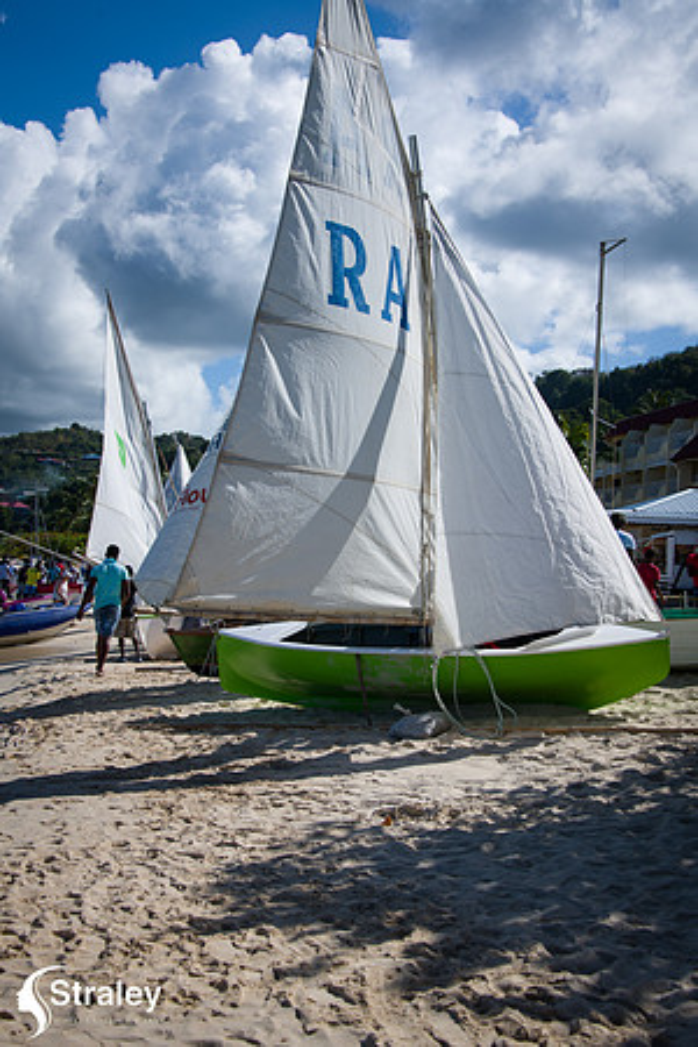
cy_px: 524
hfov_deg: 26.0
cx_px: 349
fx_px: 1512
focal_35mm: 52
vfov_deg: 38.2
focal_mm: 52
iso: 64
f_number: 9
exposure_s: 1/320
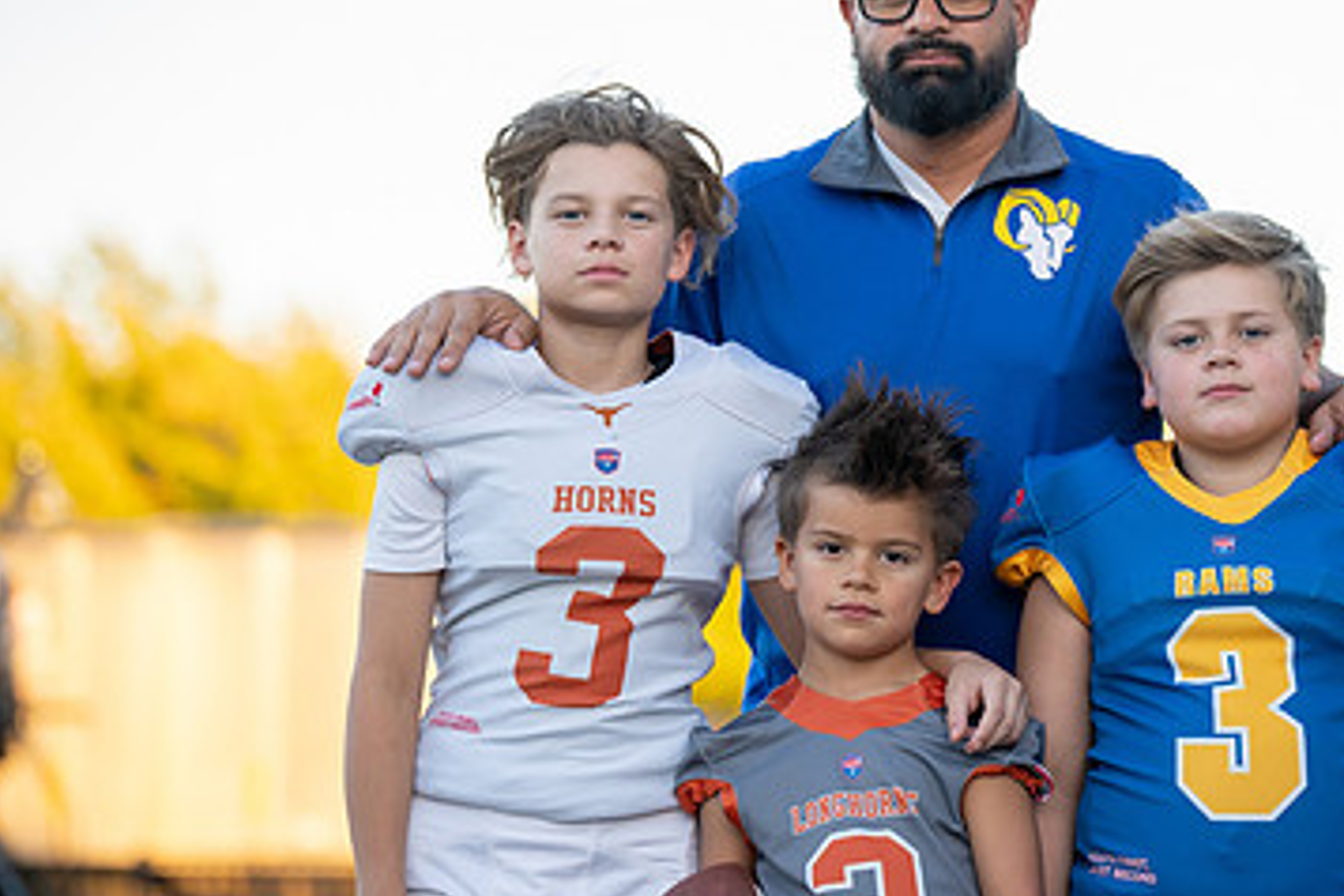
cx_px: 926
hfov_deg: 11.0
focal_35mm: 187
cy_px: 397
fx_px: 6981
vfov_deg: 7.3
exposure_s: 1/320
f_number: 2.8
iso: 250
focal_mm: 115
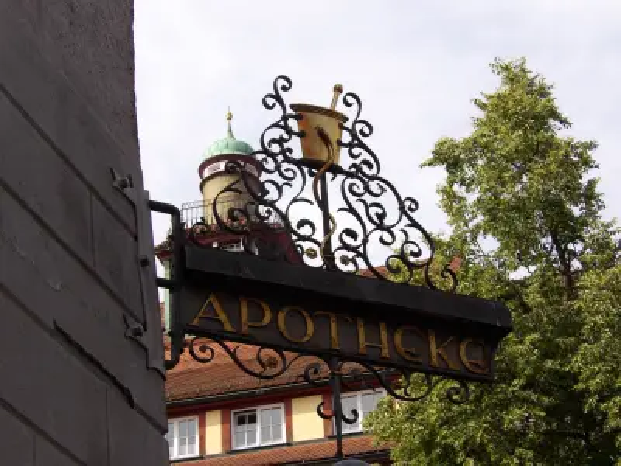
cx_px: 310
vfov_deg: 17.4
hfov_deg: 23.0
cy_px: 233
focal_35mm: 85
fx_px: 1525
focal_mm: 15.3
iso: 100
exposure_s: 1/505
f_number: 4.1
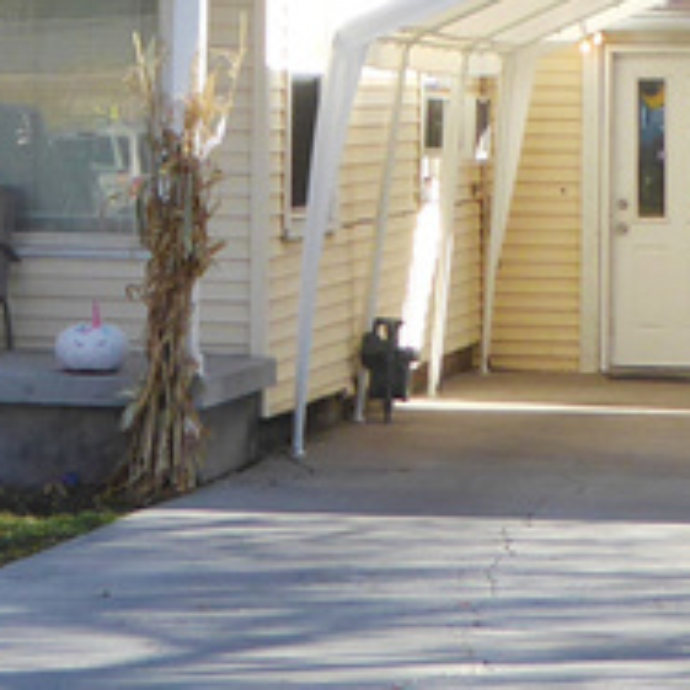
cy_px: 22
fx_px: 3811
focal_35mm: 169
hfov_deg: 10.3
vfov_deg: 10.3
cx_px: 151
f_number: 3.7
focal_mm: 6.3
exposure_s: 1/640
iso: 100
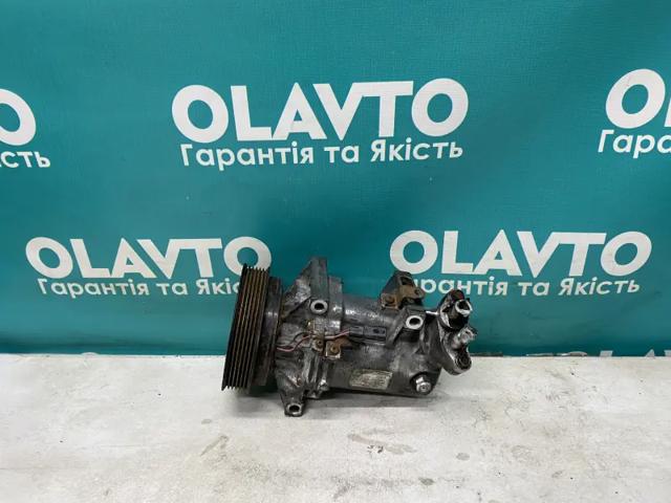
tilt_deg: -29.1
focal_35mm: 26
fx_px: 504
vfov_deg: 53.1
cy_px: 252
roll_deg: +2.6
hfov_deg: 67.3
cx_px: 336
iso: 80
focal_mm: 4.25
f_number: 1.8
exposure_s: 1/50
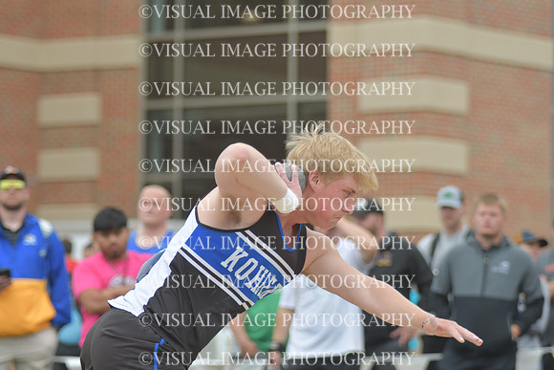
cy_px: 185
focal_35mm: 202
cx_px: 277
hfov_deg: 10.2
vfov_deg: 6.8
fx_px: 3109
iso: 250
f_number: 2.8
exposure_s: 1/2000
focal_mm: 135
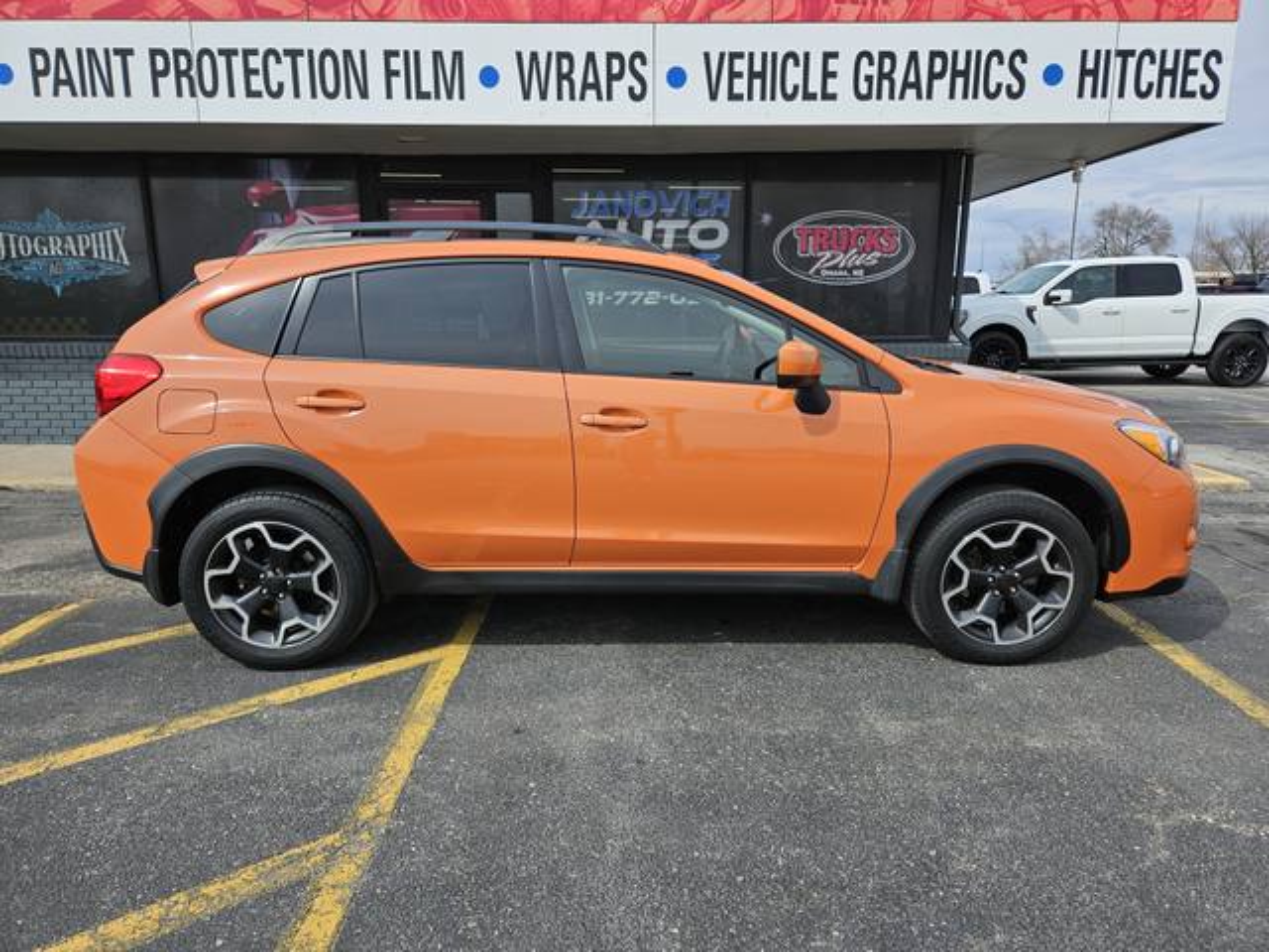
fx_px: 843
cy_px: 476
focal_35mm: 23
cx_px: 634
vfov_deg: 58.9
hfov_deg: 73.9
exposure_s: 1/1994
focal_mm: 5.4
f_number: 1.8
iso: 25
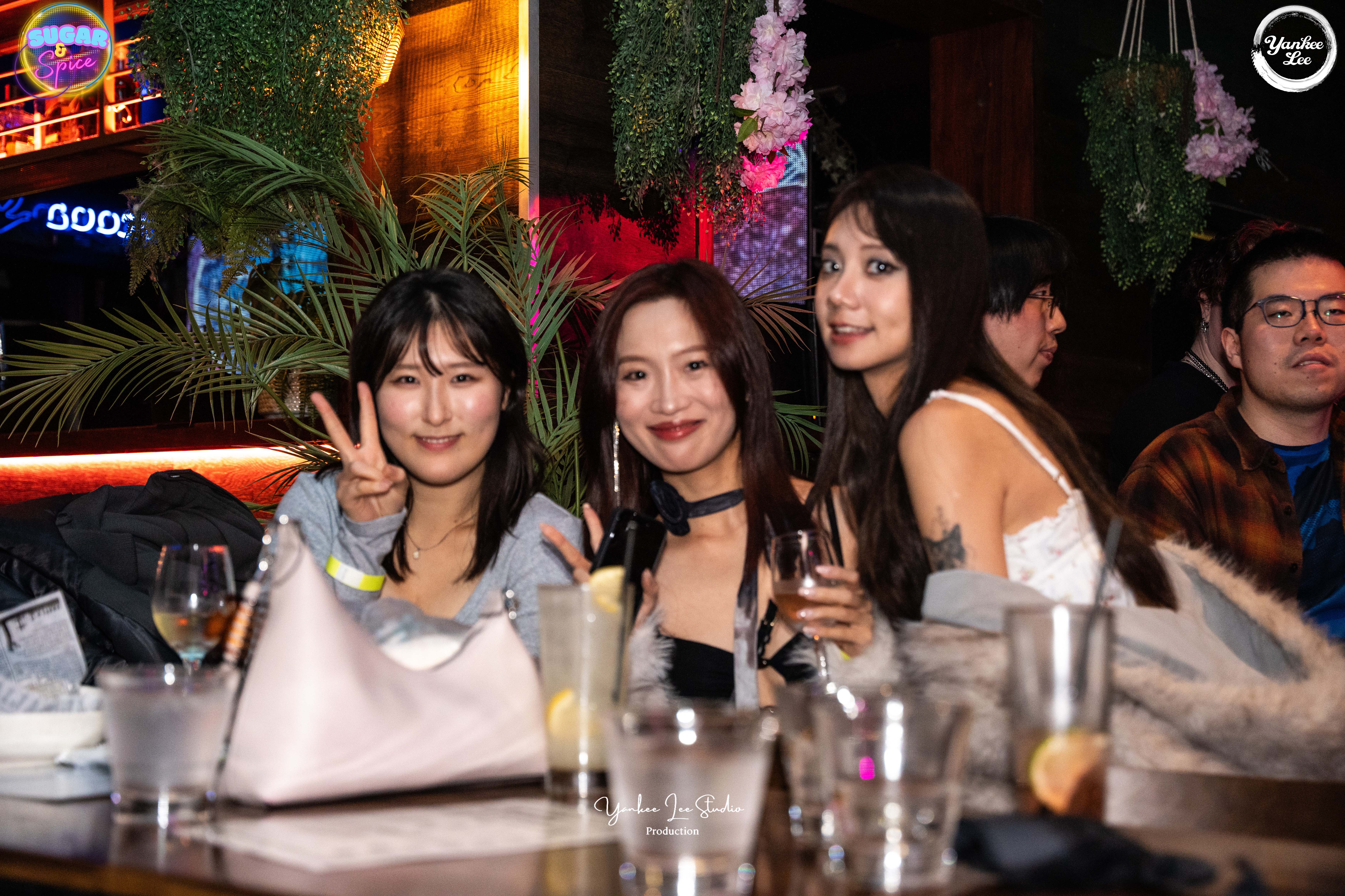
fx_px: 1924
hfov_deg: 38.5
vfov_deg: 26.2
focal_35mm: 52
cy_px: 448
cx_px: 672
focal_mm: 51.5
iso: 6400
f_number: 3.5
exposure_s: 1/125
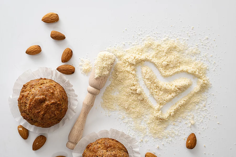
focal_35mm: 52
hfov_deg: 37.9
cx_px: 118
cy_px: 78
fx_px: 344
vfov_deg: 25.8
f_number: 7.1
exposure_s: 1/160
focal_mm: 35
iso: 100
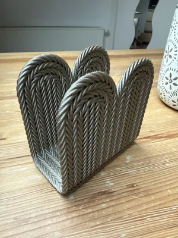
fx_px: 171
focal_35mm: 25
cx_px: 89
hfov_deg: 54.9
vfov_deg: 69.4
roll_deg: -1.7
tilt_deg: -33.9
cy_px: 119
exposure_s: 1/60
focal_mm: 2.22
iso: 500
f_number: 2.2
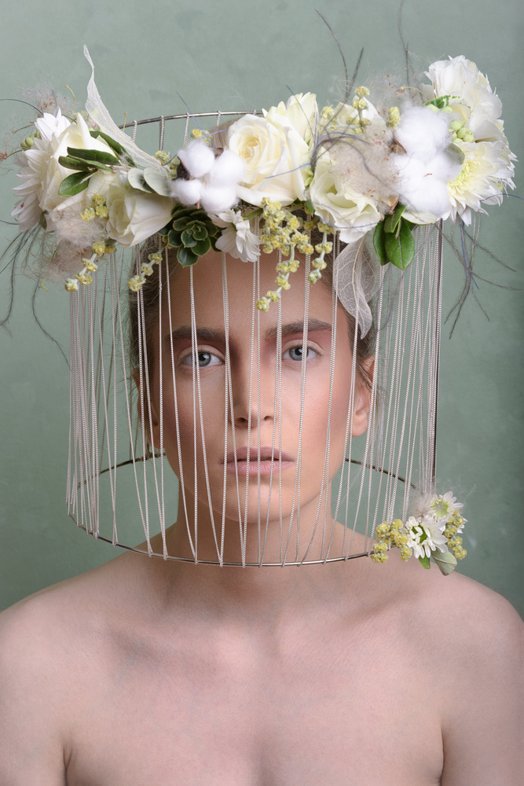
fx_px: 2292
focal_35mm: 105
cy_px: 393
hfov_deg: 13.0
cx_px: 262
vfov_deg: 19.5
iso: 100
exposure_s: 1/200
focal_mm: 105
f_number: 14
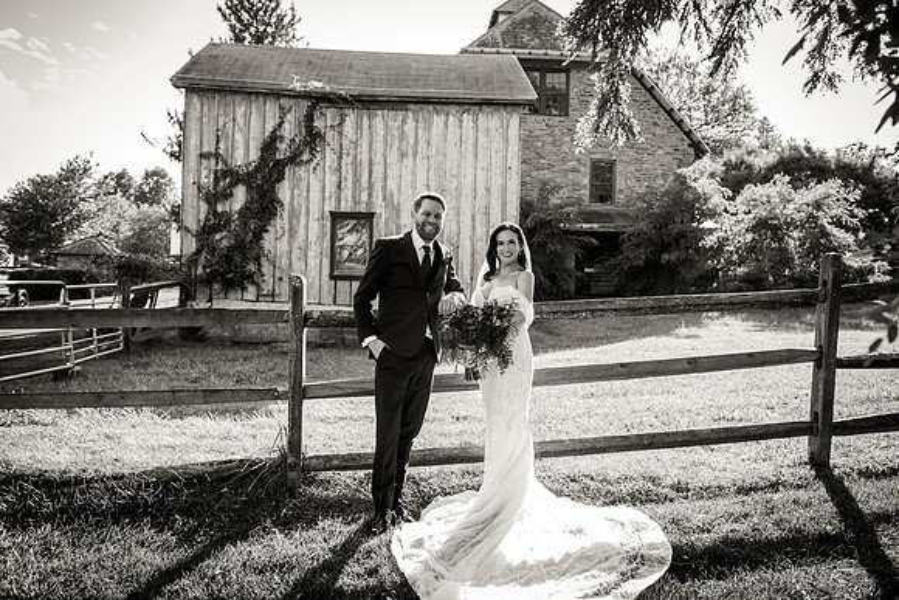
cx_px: 450
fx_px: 724
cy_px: 300
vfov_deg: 45.0
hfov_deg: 63.6
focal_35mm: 29
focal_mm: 29
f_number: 4
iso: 400
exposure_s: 1/500
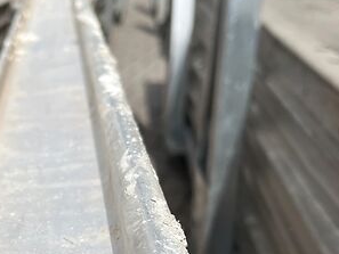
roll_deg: -0.3
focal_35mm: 70
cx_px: 9
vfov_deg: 20.5
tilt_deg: -24.0
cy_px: 235
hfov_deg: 26.5
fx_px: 686
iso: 50
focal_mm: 5.1
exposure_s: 1/3876
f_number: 1.6
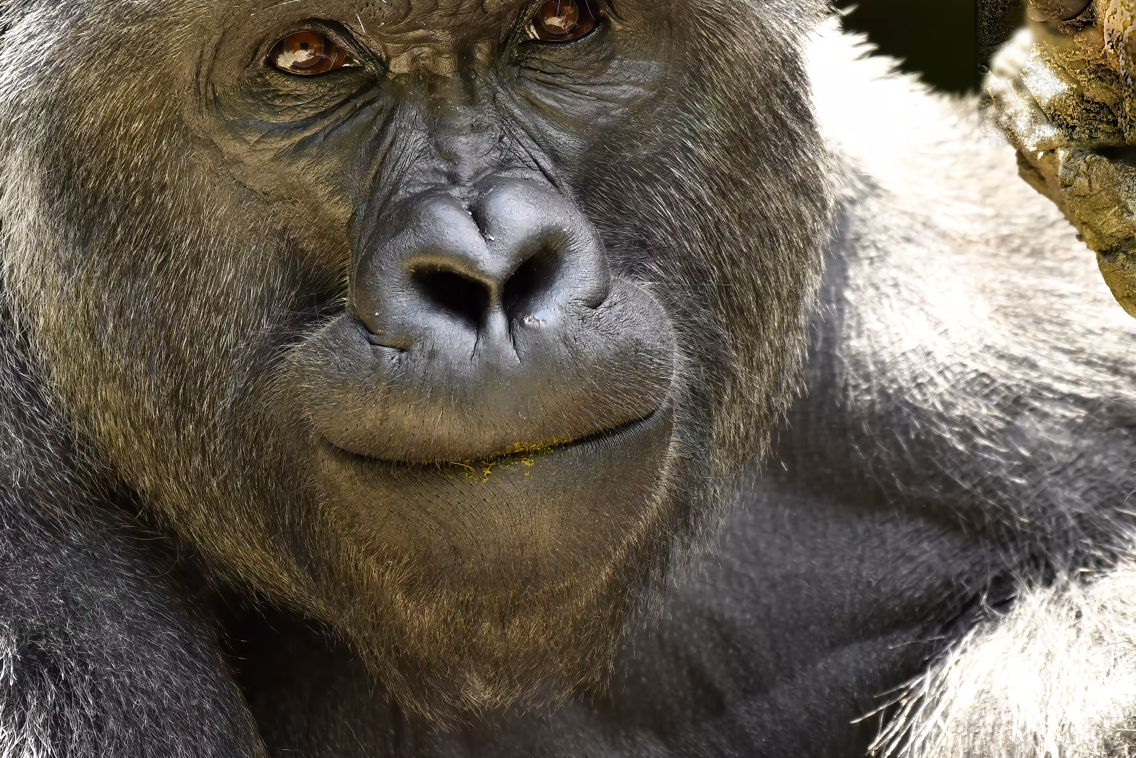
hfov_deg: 1.9
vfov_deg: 1.3
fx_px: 34614
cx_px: 750
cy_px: 219
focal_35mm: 1097
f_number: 5.6
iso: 800
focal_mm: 450
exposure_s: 1/320
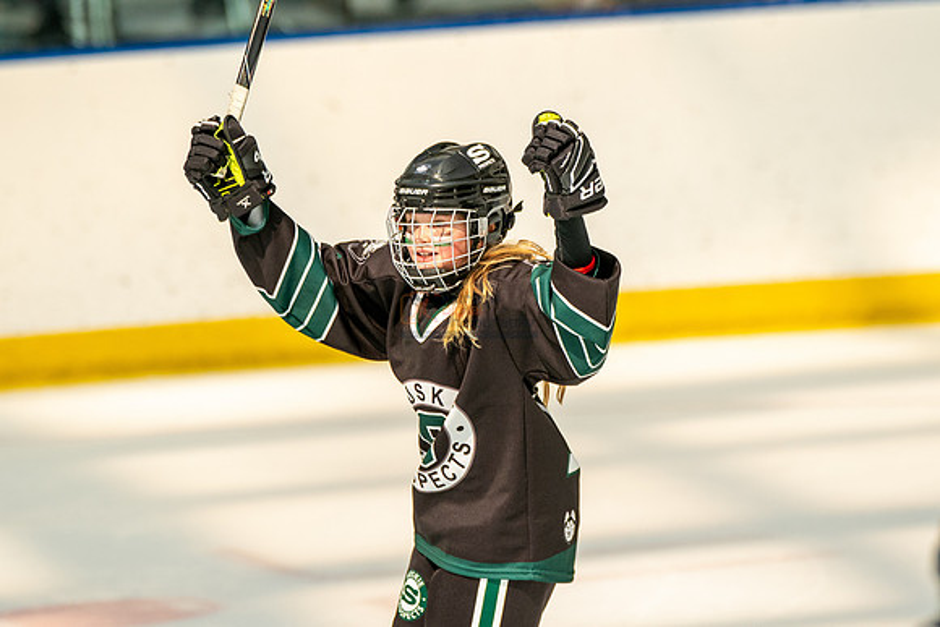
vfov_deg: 4.2
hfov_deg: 6.3
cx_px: 464
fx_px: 8530
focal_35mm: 327
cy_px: 318
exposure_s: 1/3200
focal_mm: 221
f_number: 3.5
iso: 1600
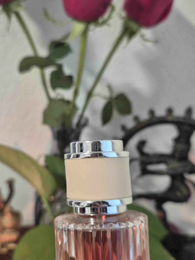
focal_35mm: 42
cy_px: 145
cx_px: 92
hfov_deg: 34.3
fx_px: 315
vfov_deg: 44.7
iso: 320
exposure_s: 1/30
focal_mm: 5.4
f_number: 1.8
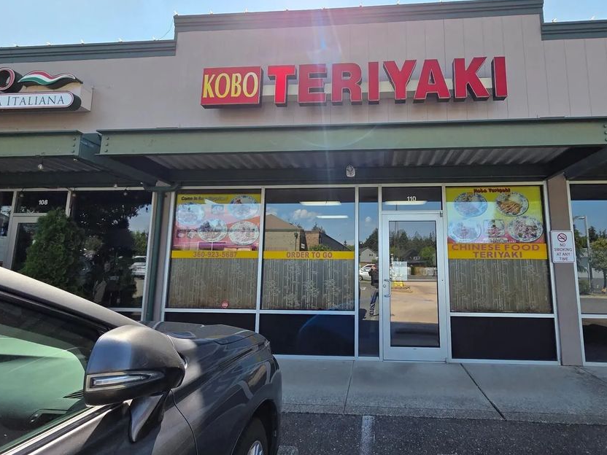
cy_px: 233
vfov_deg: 78.1
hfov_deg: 93.7
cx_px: 353
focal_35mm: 16
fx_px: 281
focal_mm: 2.2
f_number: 2.2
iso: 80
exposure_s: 1/2000
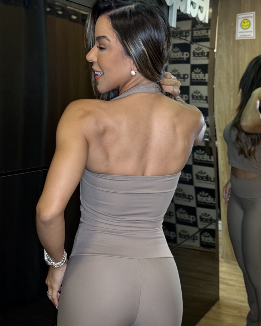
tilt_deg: -7.2
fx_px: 492
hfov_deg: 29.7
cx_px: 129
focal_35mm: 51
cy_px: 160
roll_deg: +0.0
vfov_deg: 36.7
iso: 100
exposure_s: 1/60
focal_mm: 6.76
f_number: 1.78
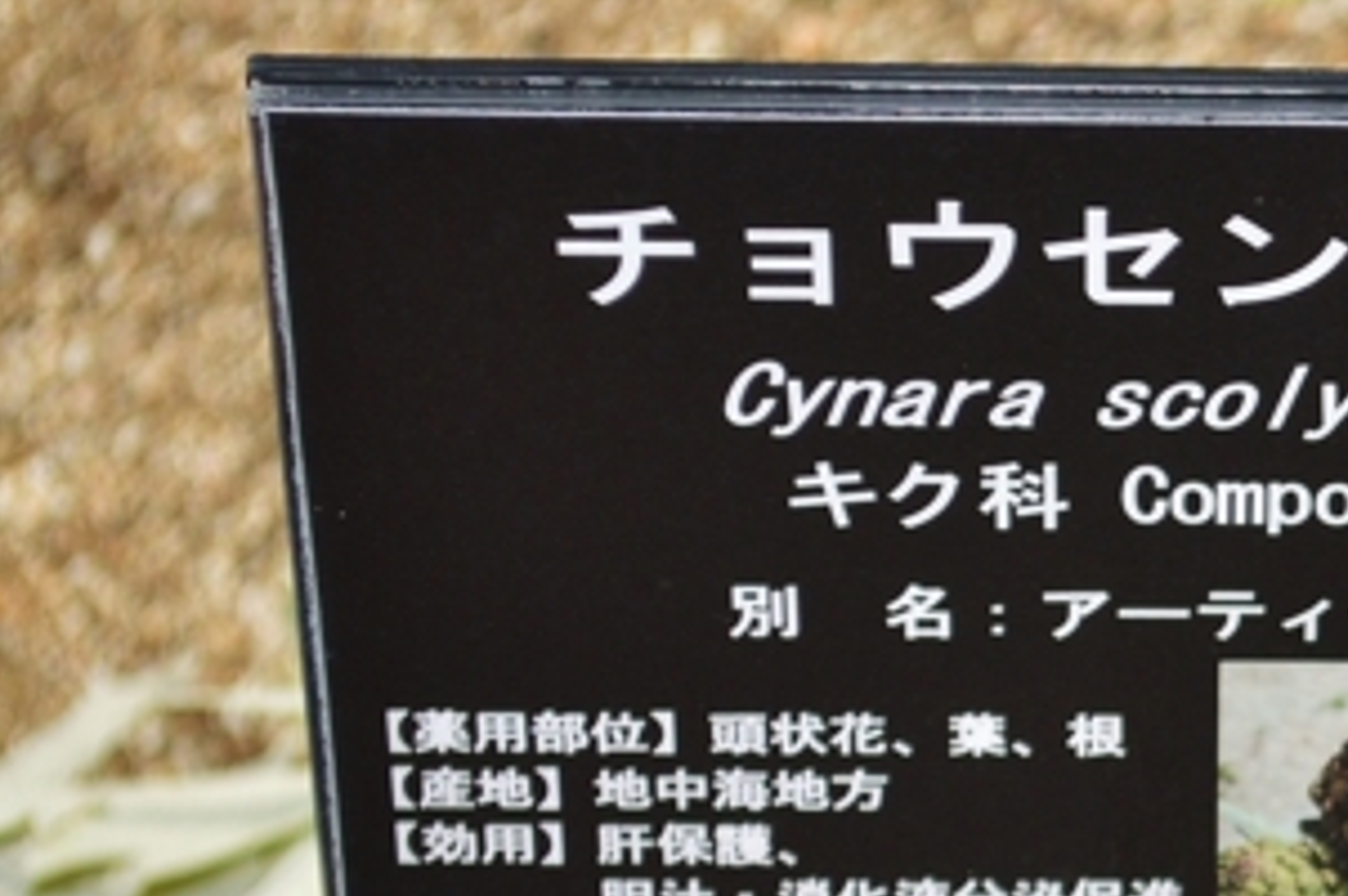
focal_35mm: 219
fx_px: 8204
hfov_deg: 9.2
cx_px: 1773
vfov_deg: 6.2
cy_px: 851
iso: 400
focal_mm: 55
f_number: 5.6
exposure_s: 1/1000
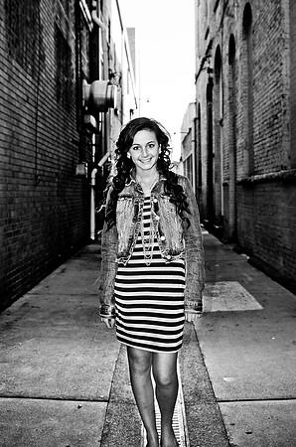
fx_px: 446
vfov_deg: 53.2
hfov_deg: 36.7
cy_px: 224
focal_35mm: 36
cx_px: 148
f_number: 2.8
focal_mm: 24
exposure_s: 1/320
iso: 200
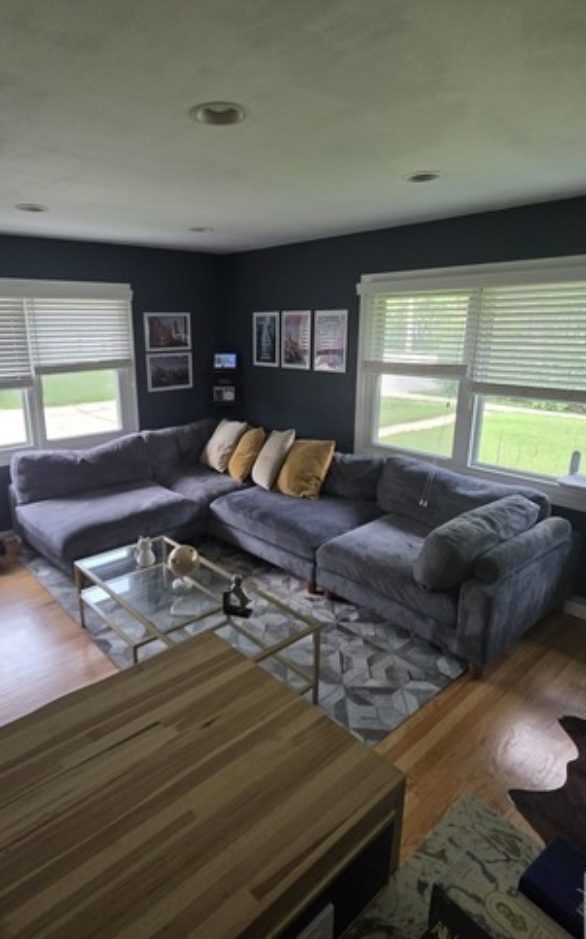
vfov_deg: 88.0
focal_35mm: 19
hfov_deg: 61.9
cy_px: 460
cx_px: 251
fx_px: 486
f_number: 1.9
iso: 400
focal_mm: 2.2
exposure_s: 1/359
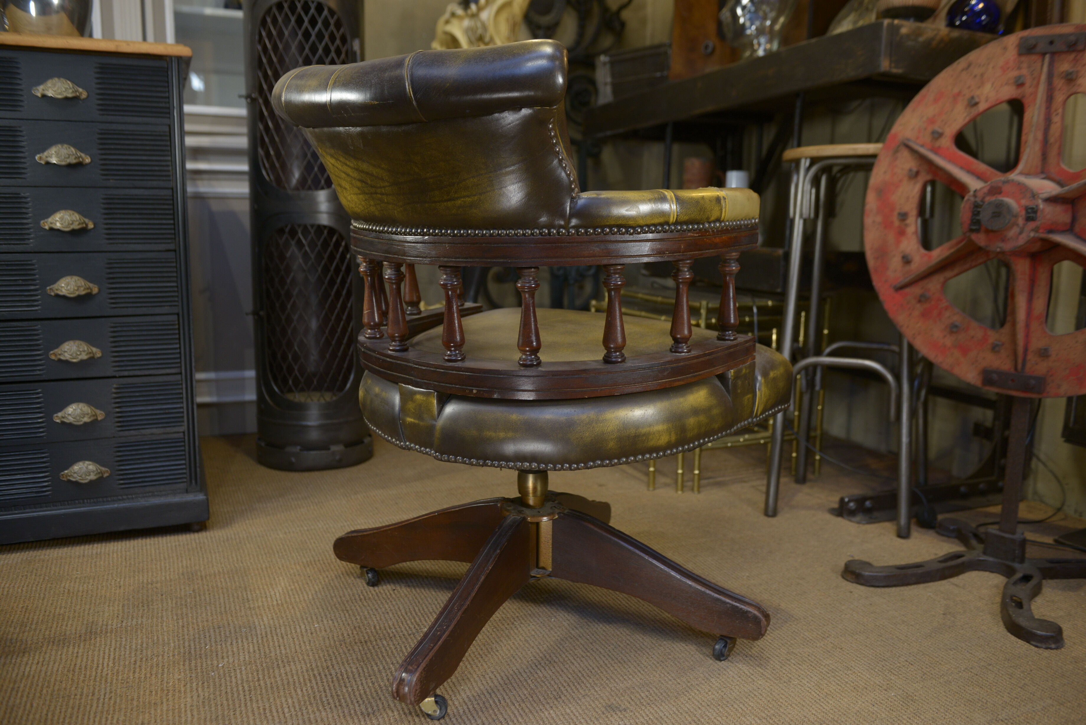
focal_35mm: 31
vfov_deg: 42.4
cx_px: 543
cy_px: 362
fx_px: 935
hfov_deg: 60.3
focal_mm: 31
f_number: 3.5
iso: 640
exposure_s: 1/50
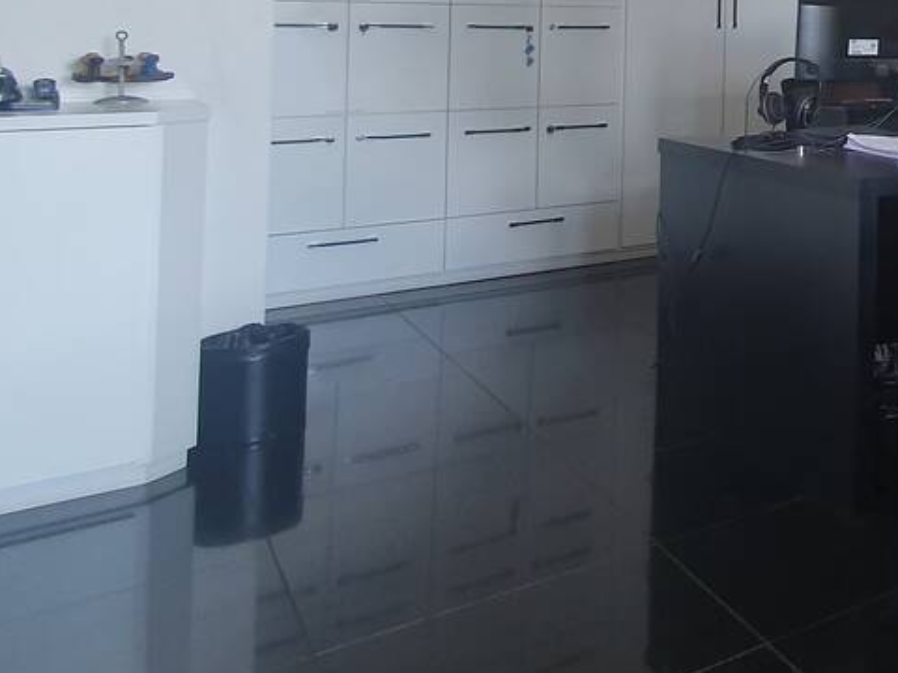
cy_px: -15
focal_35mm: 39
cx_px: 1283
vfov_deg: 33.4
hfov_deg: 30.9
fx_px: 1012
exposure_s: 1/60
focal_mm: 1.8
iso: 80
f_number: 2.2
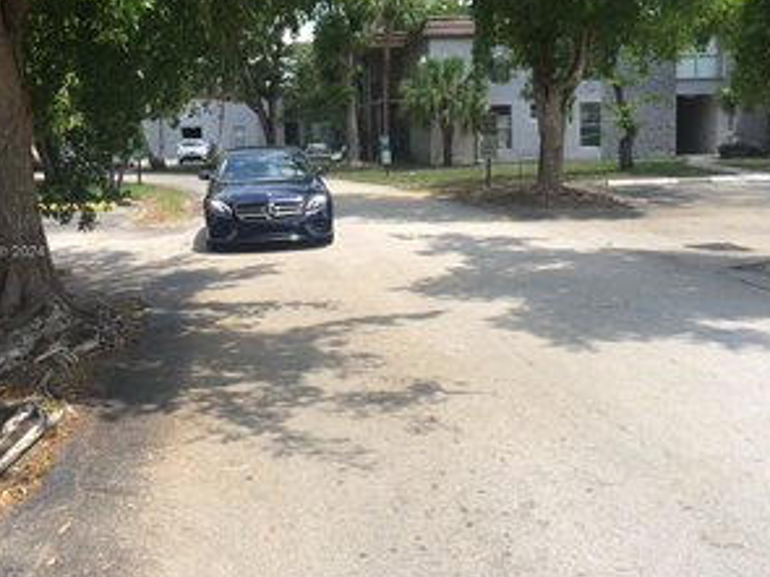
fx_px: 934
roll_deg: -0.5
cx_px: 380
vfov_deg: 34.3
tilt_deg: -6.9
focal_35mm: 42
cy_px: 253
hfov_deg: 44.8
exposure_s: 1/1244
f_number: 2.2
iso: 32
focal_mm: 4.15
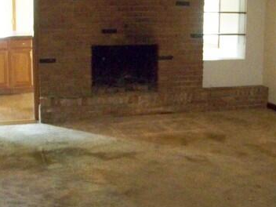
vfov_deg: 24.4
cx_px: 161
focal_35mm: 60
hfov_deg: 32.1
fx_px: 478
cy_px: 100
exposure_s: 1/30
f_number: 2.8
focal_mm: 5.85
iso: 1600
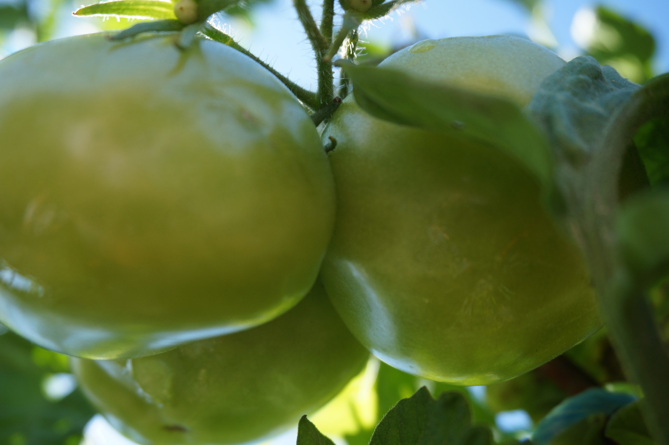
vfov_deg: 30.8
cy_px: 222
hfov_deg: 45.0
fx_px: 808
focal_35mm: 44
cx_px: 334
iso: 200
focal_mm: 29
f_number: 5.6
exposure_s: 1/250
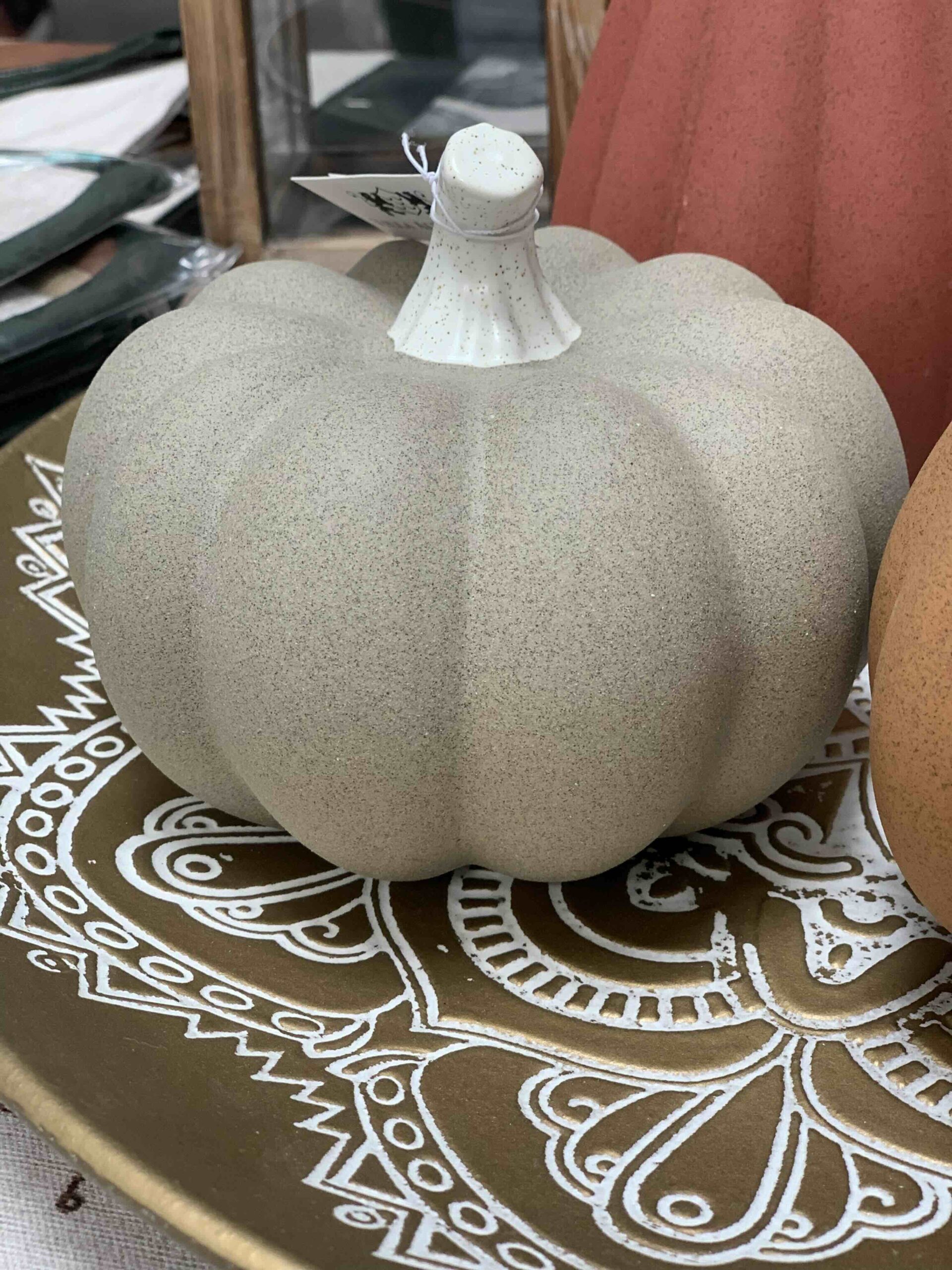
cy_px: 635
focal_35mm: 52
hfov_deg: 28.0
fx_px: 1907
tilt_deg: -29.3
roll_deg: +2.4
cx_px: 476
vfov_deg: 36.8
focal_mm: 6
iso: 125
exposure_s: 1/113
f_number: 2.4
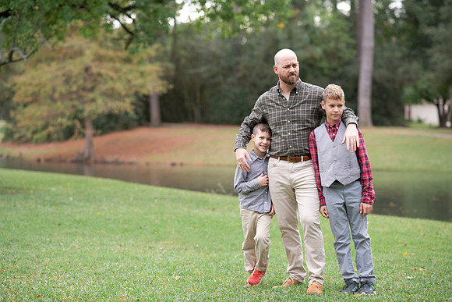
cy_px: 151
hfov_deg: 23.9
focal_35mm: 85
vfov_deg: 16.1
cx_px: 226
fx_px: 1067
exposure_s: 1/400
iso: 320
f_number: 2.5
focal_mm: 85
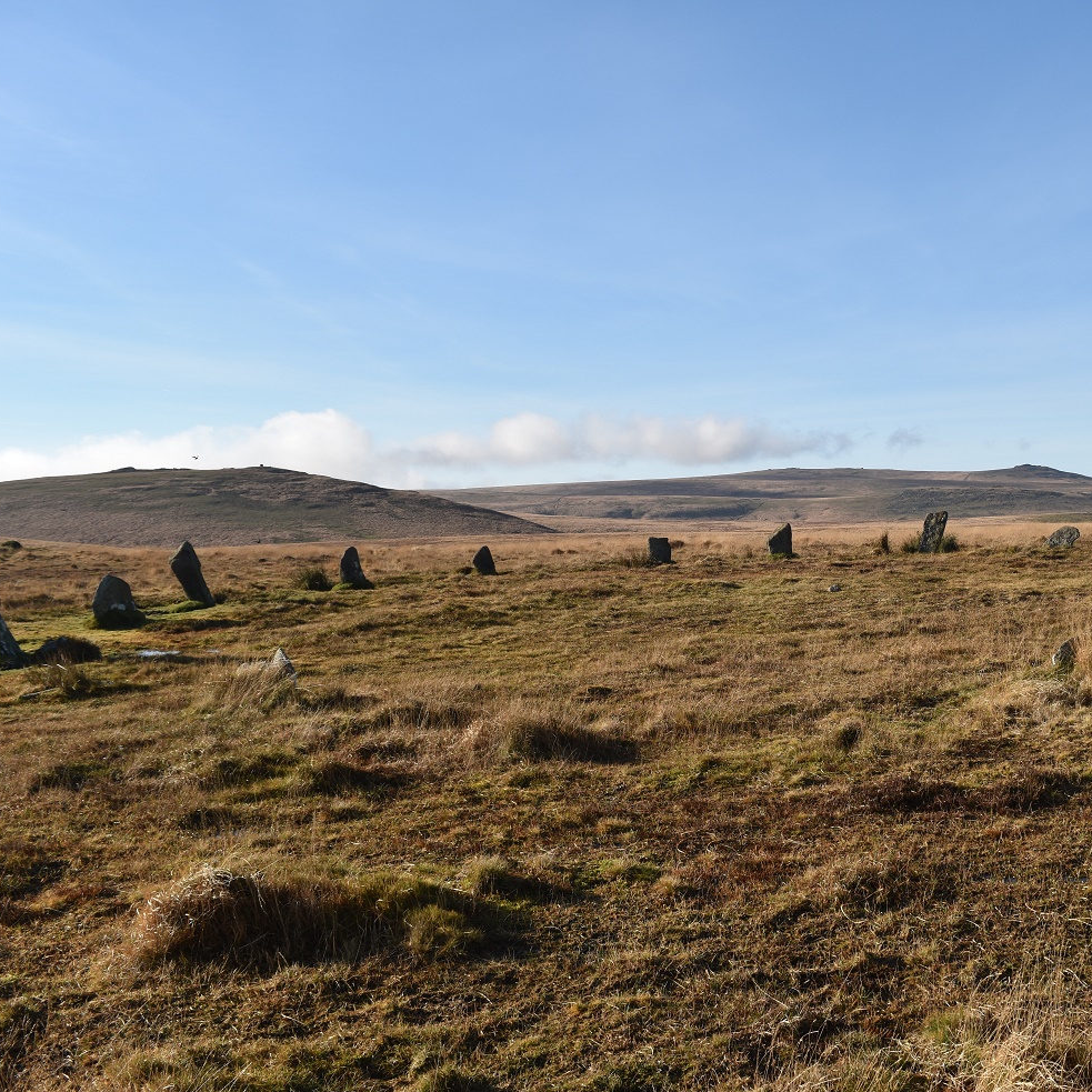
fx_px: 1249
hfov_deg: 45.5
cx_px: 825
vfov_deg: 47.2
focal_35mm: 35
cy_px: 538
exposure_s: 1/250
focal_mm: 18
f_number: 8
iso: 100
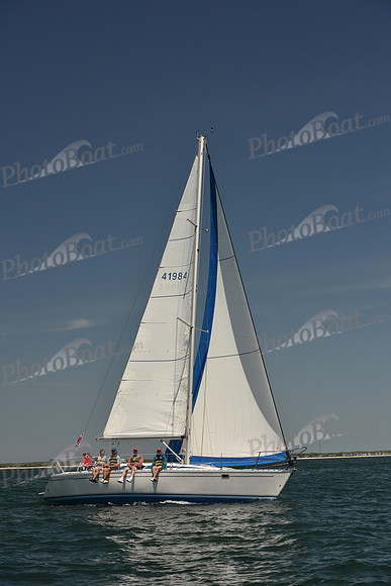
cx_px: 196
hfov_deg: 19.5
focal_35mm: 70
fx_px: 1140
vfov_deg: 28.8
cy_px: 293
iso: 250
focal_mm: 70
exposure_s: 1/800
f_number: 8
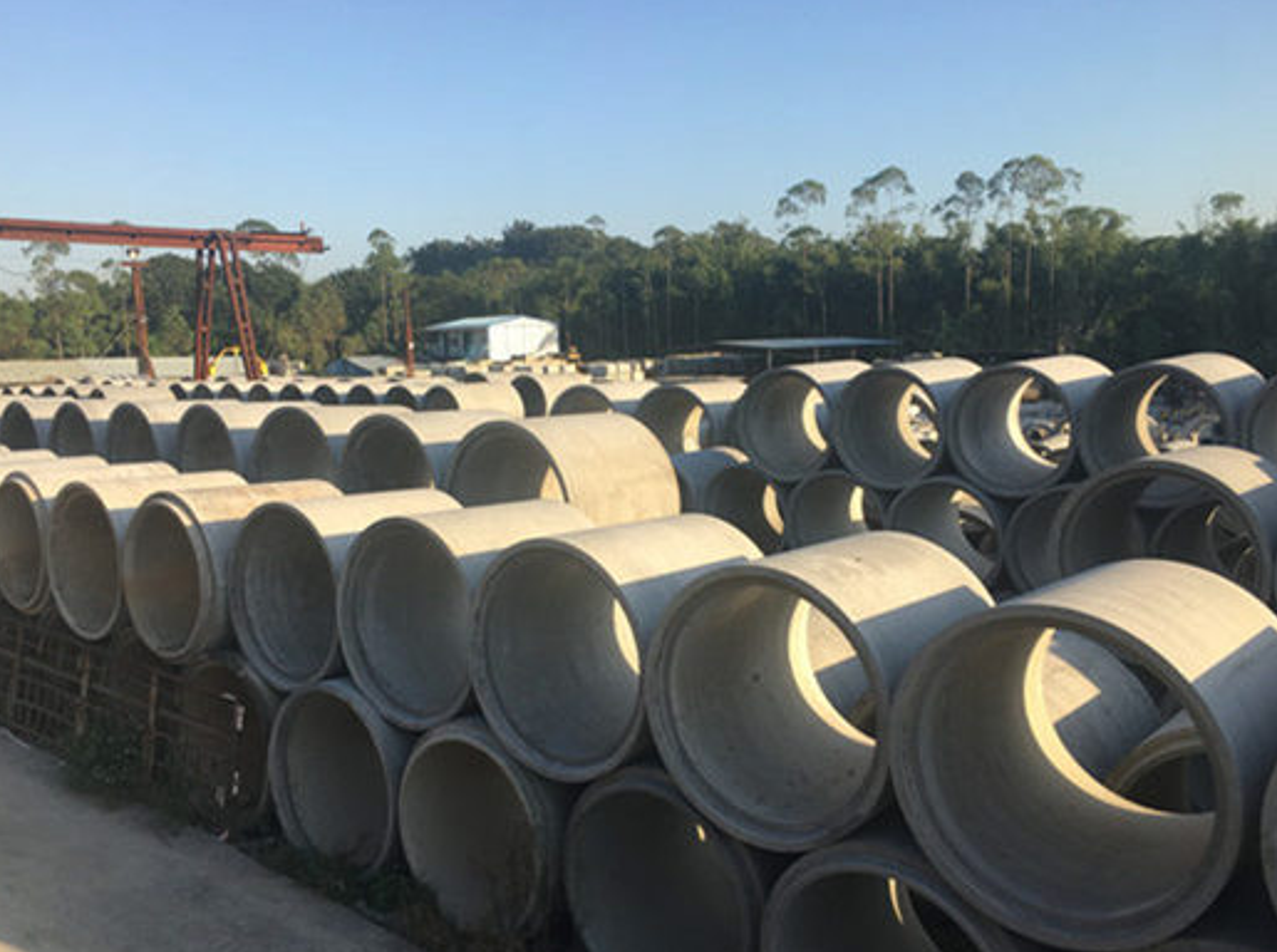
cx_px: 612
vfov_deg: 45.3
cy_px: 482
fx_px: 1141
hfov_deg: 58.4
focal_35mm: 31
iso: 25
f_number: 2.2
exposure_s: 1/625
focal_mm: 4.15
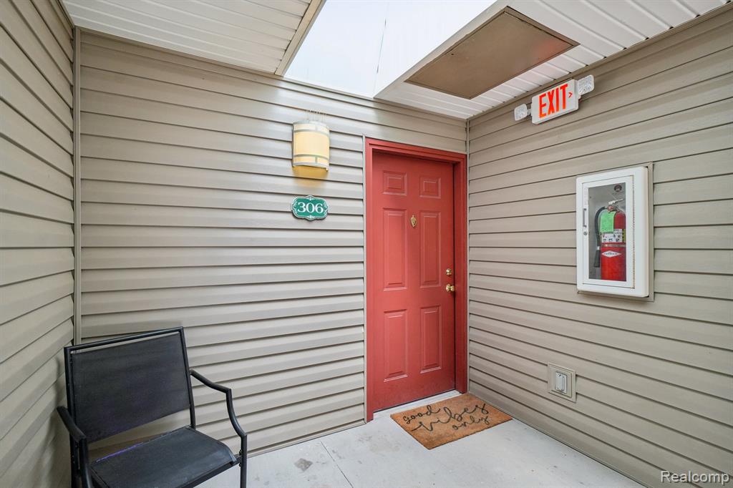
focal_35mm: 16
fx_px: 336
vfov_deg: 72.0
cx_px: 366
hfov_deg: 95.0
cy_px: 244
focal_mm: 11
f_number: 8
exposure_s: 1/20
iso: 400
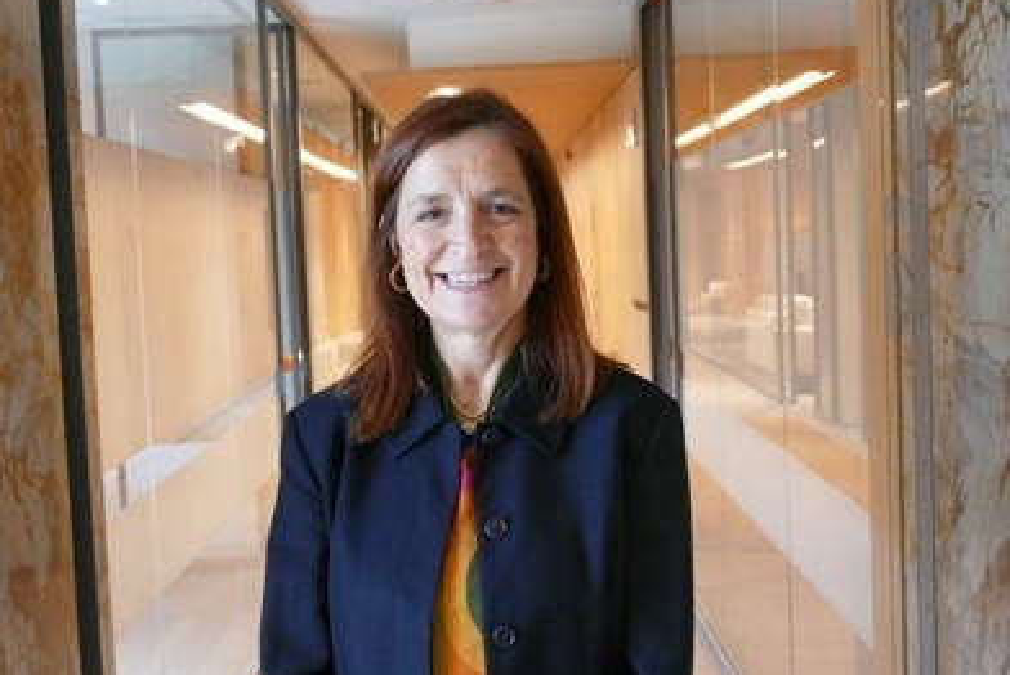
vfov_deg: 26.5
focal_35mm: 51
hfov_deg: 38.7
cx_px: 417
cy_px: 353
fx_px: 1432
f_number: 3.2
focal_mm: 14.76
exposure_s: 1/80
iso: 1250
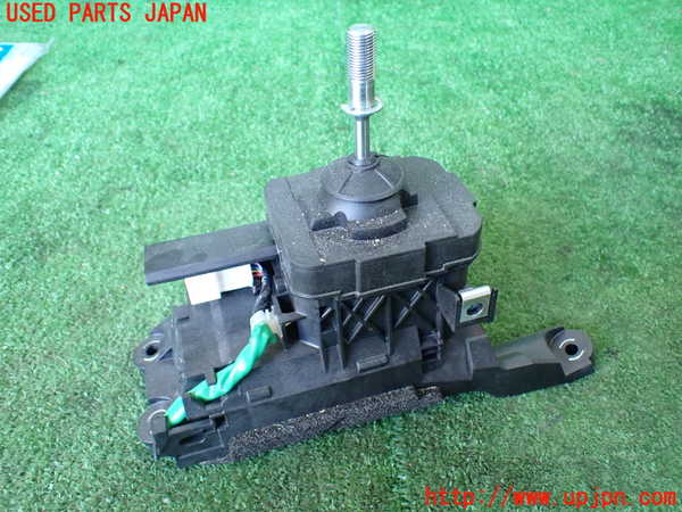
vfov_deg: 46.8
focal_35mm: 30
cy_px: 256
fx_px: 591
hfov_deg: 60.0
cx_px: 341
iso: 800
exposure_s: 1/80
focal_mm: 5.4
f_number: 2.3
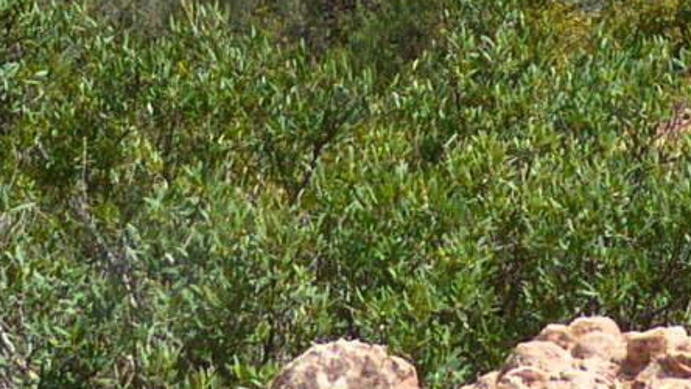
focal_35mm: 157
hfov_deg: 13.6
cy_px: -612
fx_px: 2877
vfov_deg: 7.2
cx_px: 615
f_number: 4
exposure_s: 1/500
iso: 100
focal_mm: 4.5
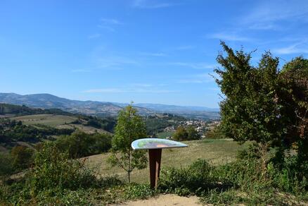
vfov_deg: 47.9
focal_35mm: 27
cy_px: 103
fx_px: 231
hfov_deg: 67.4
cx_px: 154
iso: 400
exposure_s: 1/400
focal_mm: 18
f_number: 11
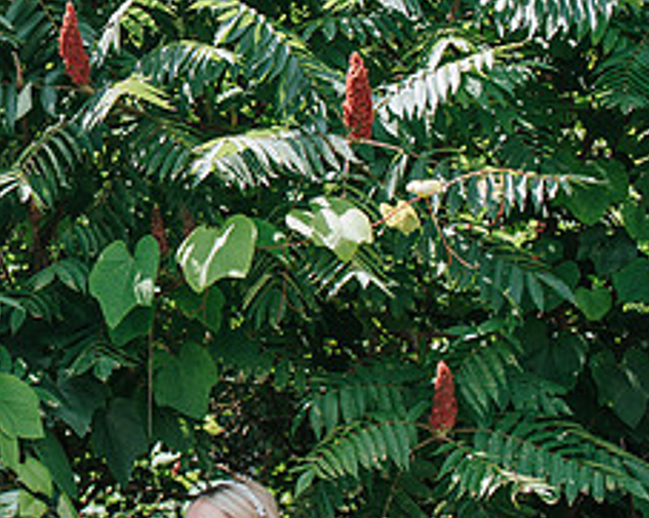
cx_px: -129
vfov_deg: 18.1
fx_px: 1611
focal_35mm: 84
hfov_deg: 21.2
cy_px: 124
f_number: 2.8
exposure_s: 1/500
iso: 140
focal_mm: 35
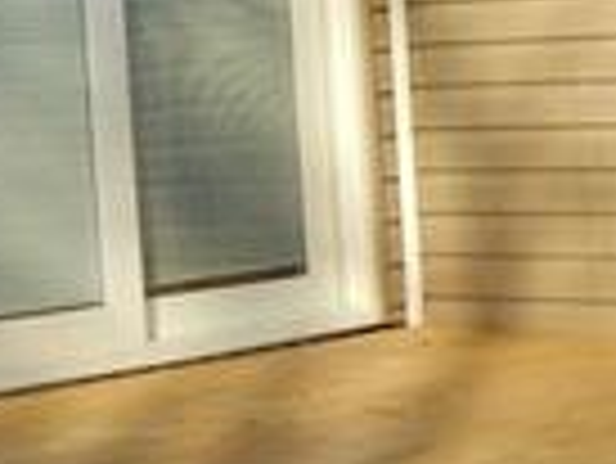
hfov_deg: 16.1
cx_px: 760
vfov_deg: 12.7
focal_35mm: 117
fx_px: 2084
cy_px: 275
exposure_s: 1/400
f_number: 6.8
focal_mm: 4.5
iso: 125
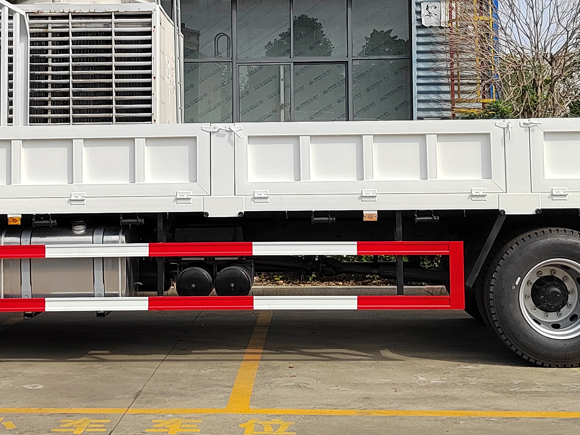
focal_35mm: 60
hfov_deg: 32.1
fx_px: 1005
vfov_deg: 24.1
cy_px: 98
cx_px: 241
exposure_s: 1/2000
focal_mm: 5.52
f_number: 1.9
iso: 378
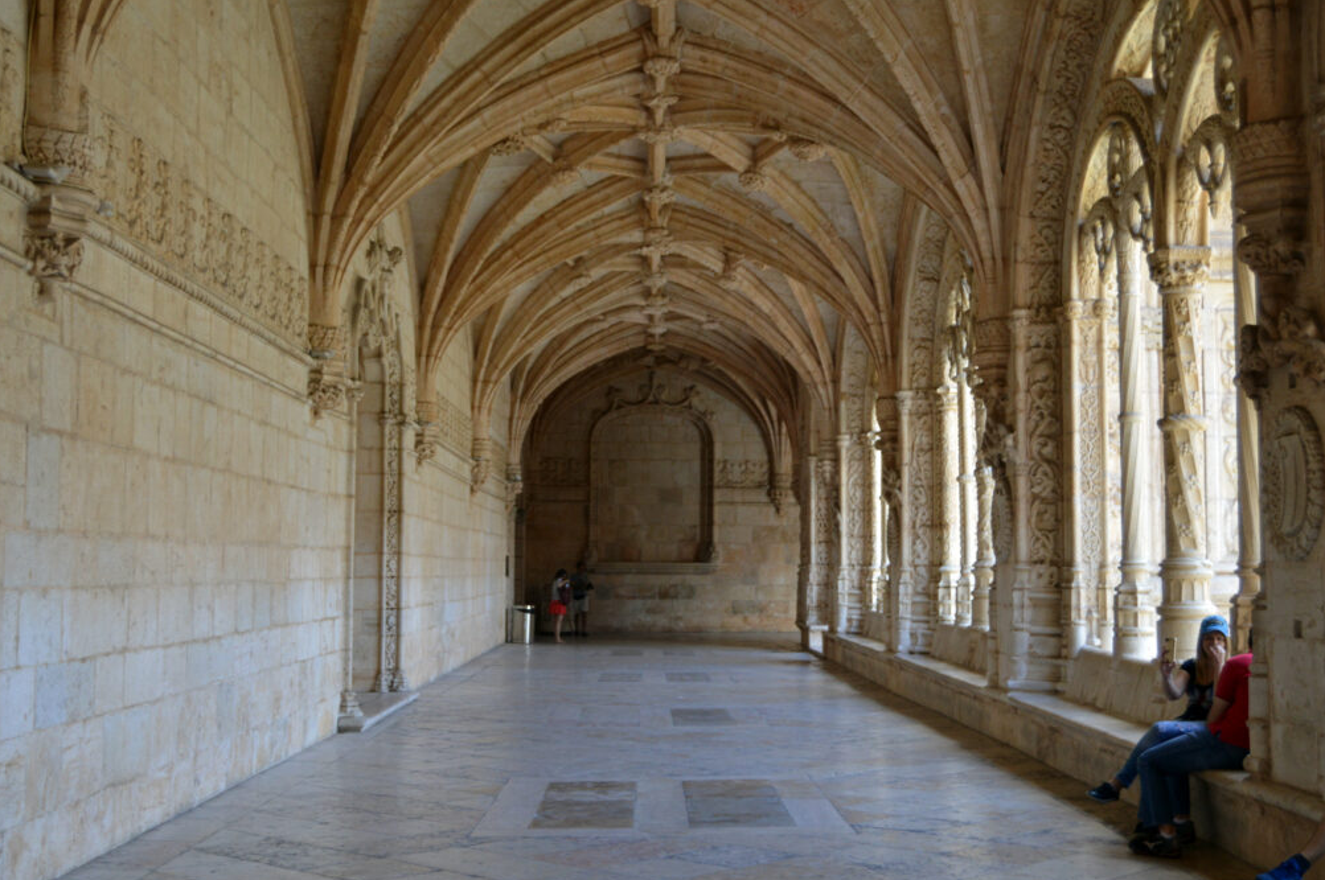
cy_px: 447
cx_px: 661
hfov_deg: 42.8
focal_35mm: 46
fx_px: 1691
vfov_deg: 29.2
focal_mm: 30
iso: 400
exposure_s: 1/80
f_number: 4.5
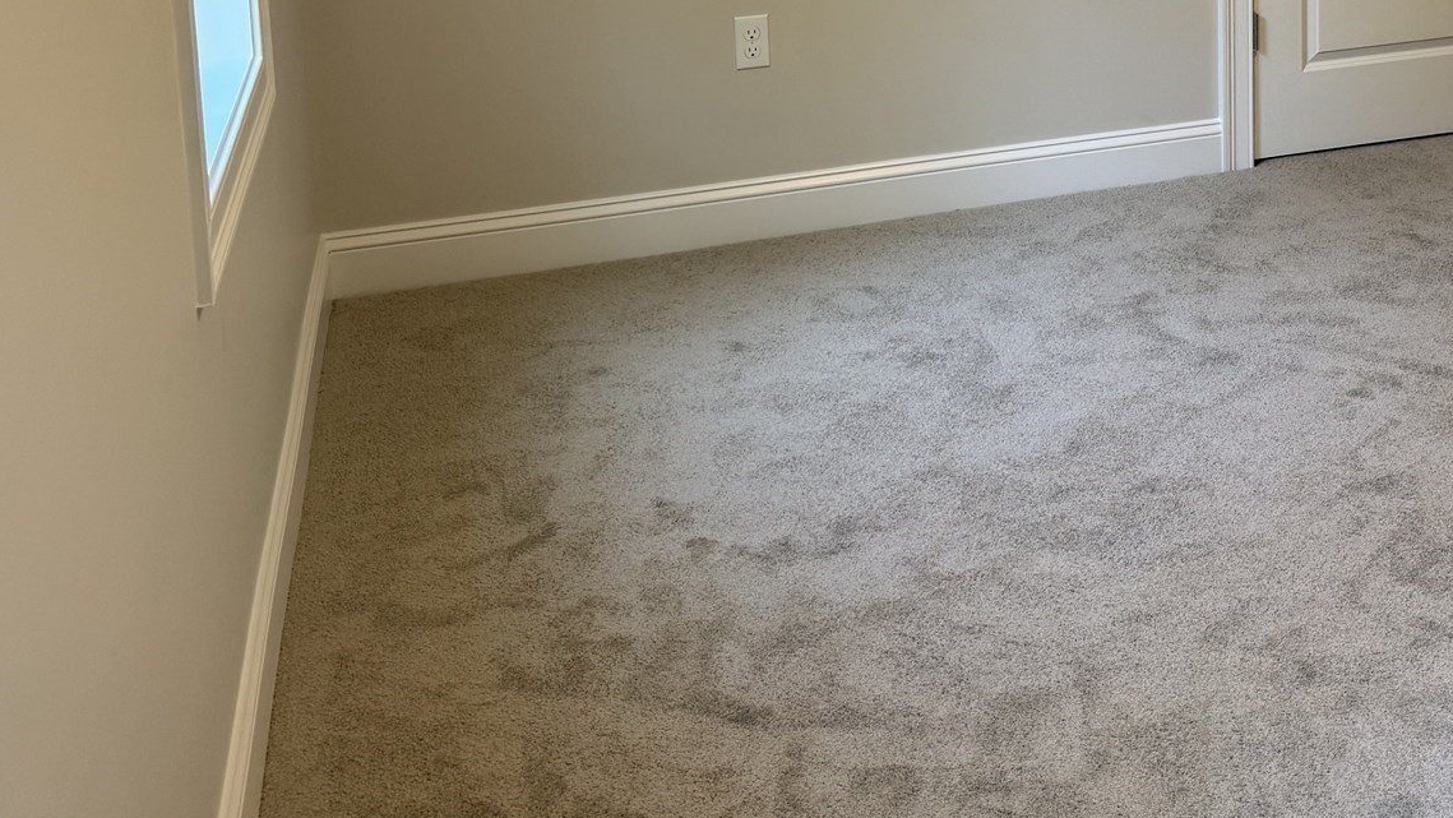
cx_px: 1262
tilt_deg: -7.3
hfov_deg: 40.9
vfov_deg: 23.4
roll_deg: +1.1
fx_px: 1811
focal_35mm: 47
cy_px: -151
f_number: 1.78
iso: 125
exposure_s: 1/60
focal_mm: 6.76
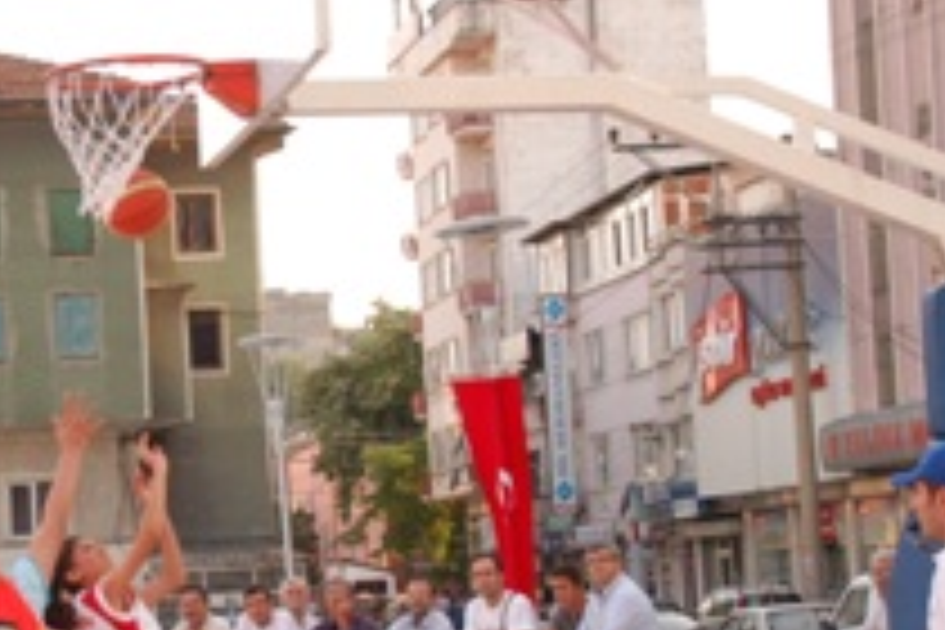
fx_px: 2600
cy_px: 446
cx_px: 135
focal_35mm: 99
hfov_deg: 20.3
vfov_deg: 13.8
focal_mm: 31
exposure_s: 1/500
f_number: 4.5
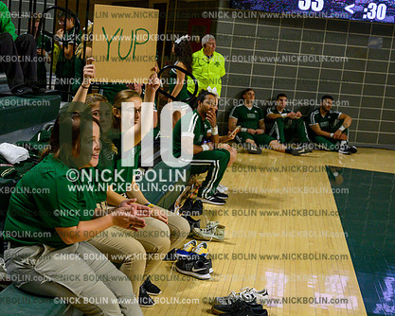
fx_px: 702
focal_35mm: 60
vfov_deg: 25.4
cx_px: 126
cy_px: 147
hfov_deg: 31.2
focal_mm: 46
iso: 3200
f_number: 4.5
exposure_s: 1/800
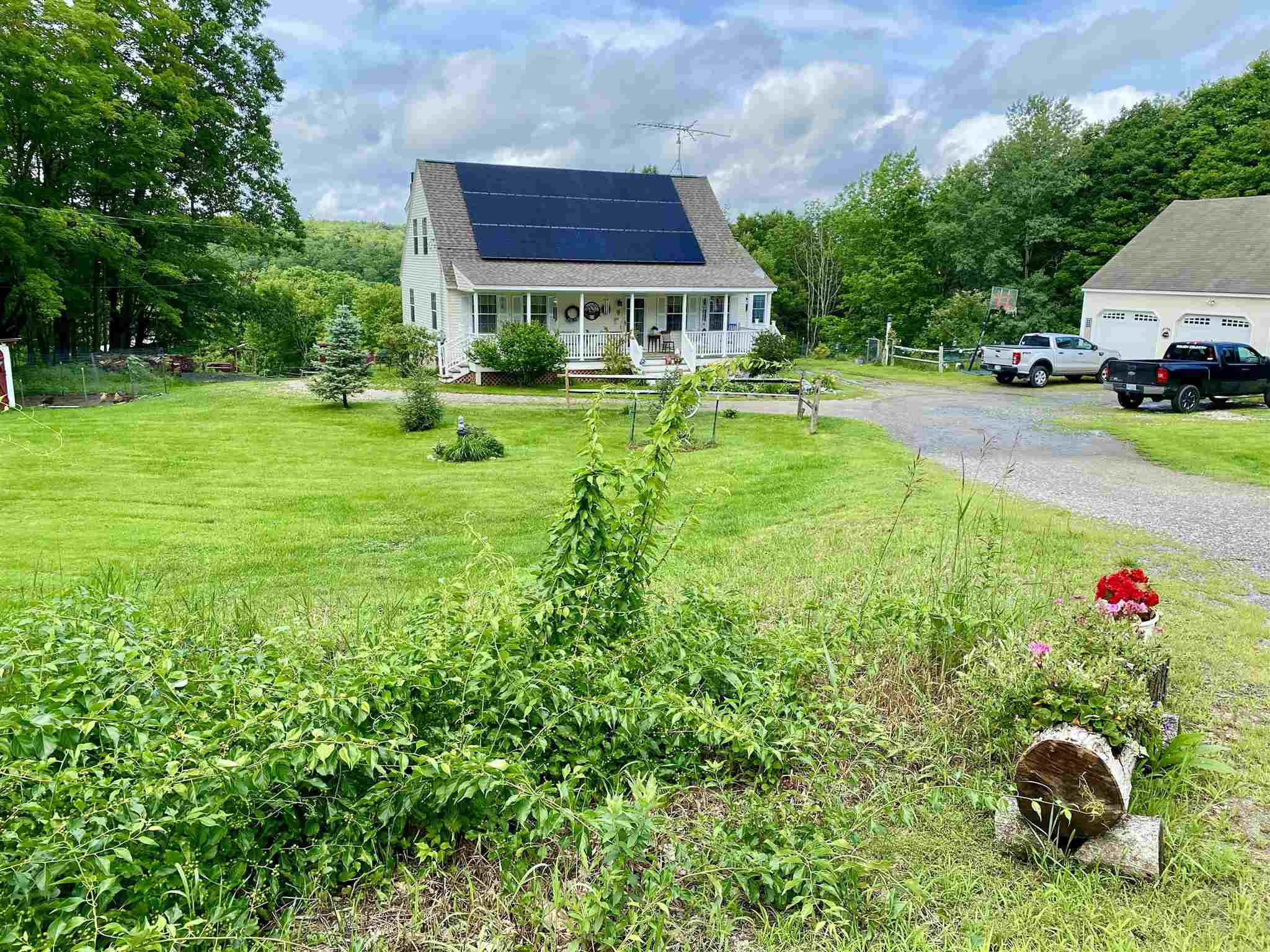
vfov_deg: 53.1
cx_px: 635
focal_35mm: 26
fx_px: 954
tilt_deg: -10.7
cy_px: 476
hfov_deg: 67.3
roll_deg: -1.4
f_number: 1.8
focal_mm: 4.25
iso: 32
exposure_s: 1/799
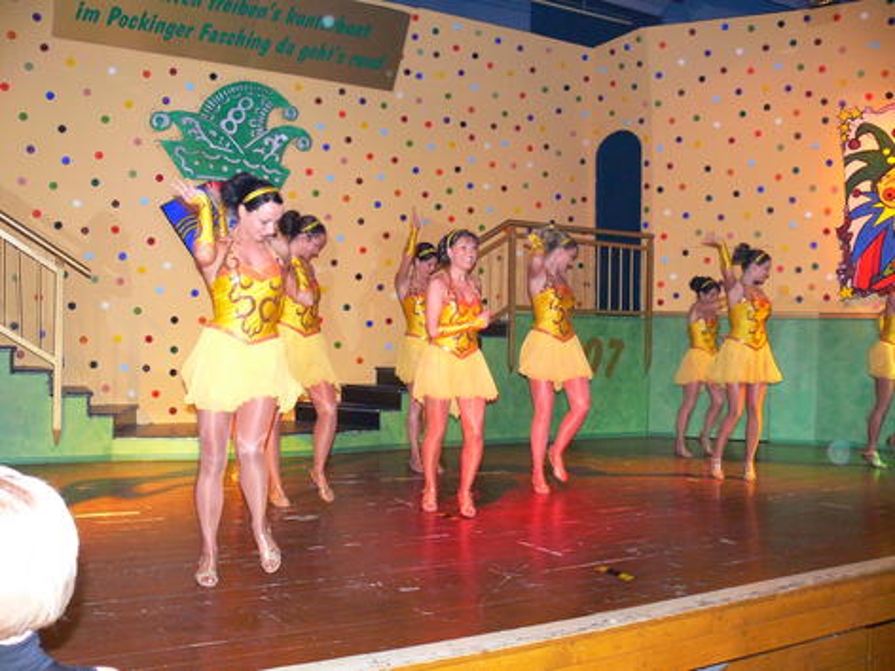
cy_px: 336
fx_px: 905
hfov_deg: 52.6
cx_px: 448
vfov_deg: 40.7
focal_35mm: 35
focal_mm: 7.4
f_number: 2.8
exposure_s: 1/30
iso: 250
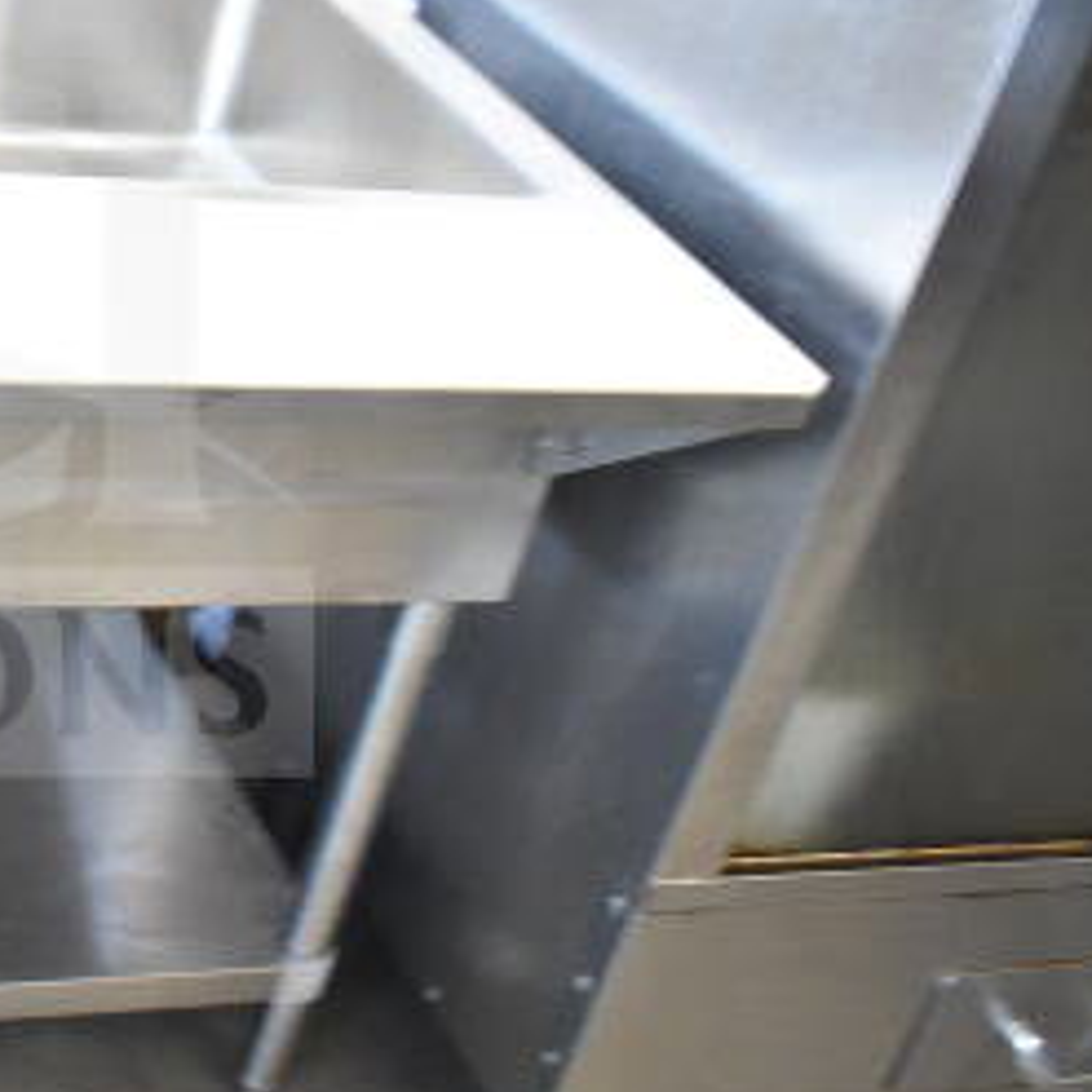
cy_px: 427
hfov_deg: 24.0
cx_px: -186
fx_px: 2357
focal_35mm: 66
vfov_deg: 26.0
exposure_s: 1/50
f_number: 3.8
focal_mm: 21
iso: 1600
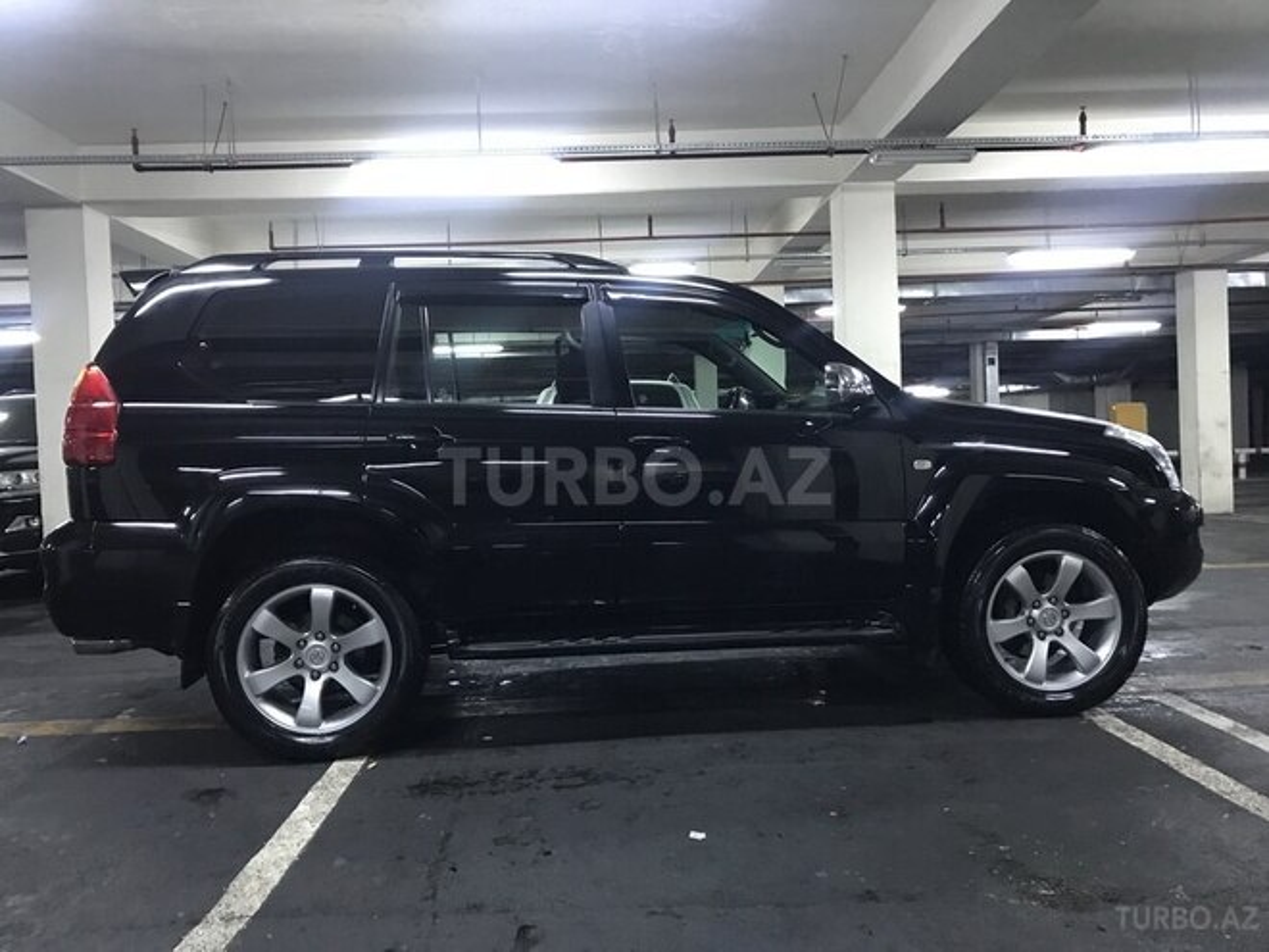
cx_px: 634
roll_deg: +1.9
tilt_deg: -1.1
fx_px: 1026
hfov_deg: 63.4
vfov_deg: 49.7
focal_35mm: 28
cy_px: 476
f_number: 1.8
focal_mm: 3.99
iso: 100
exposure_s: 1/13
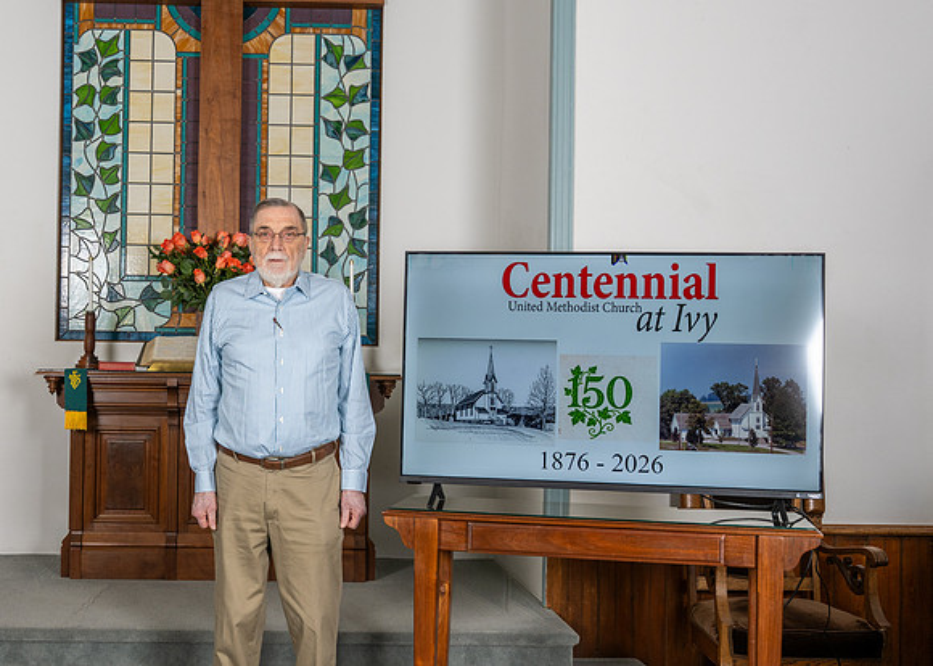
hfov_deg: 37.9
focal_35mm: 51
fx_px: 1340
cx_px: 302
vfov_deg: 27.9
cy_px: 331
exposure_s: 1/160
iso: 200
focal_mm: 30.5
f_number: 6.3
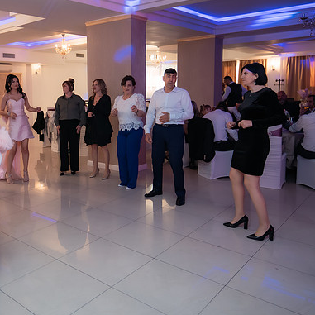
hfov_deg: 48.2
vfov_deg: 50.7
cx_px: 62
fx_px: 329
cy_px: 122
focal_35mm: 32
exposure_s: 1/200
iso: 1600
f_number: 2.8
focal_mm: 20
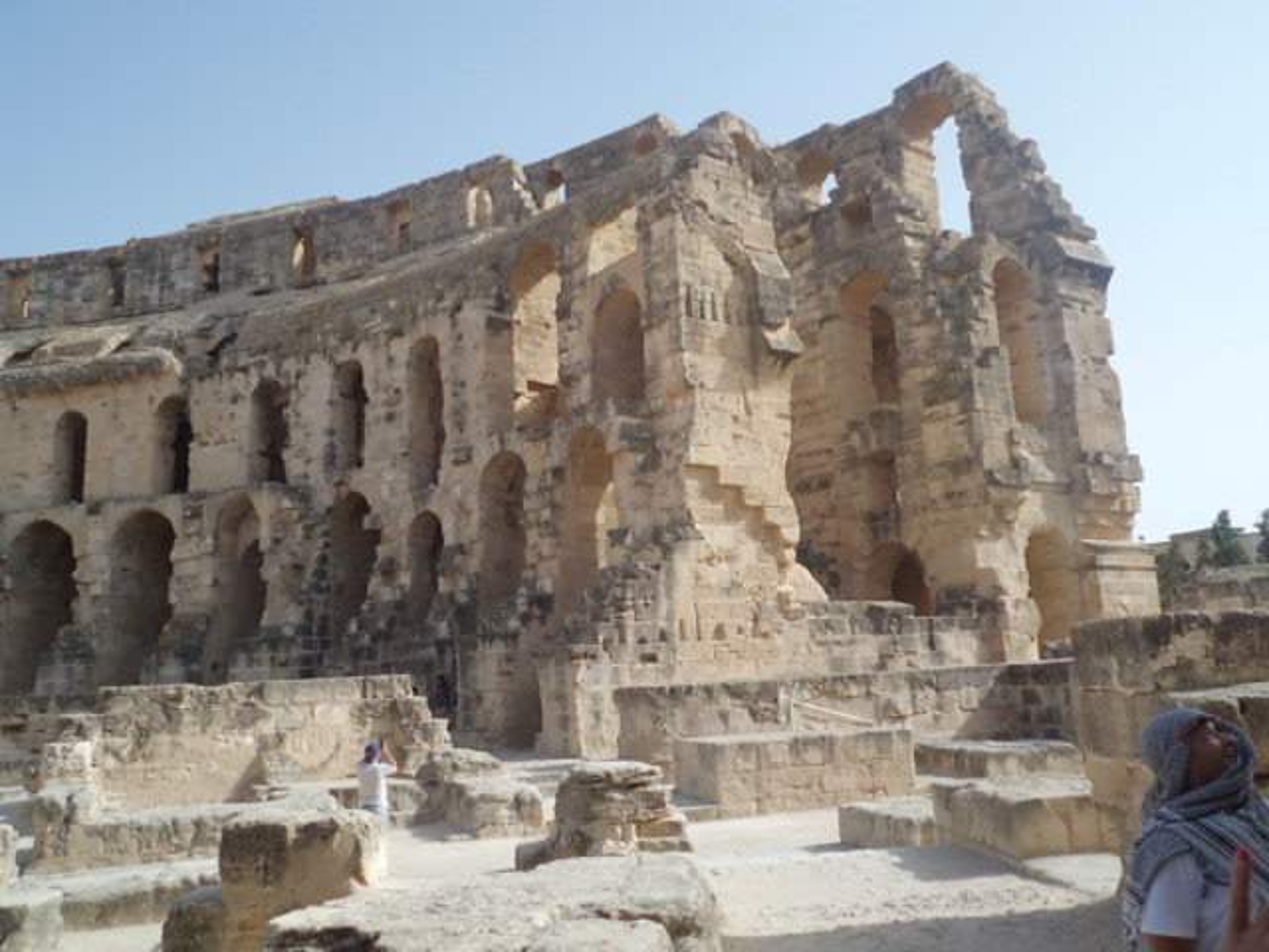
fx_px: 1063
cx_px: 634
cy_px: 476
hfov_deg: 61.7
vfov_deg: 48.2
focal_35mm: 29
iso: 100
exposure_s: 1/100
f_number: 8.5
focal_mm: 5.3
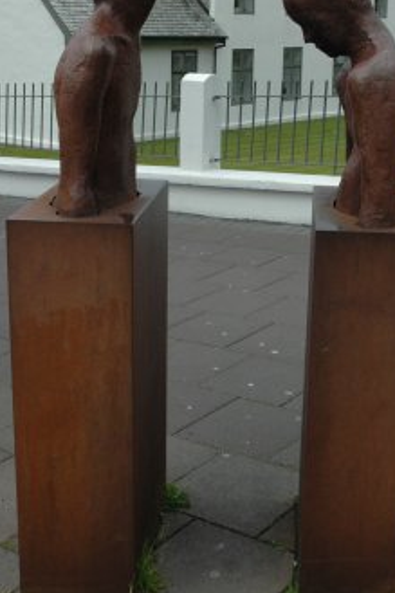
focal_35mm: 55
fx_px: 902
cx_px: 243
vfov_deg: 36.2
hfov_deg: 24.7
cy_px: 224
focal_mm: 25
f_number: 14
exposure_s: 1/250
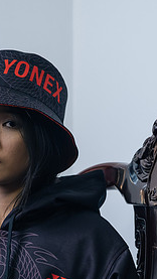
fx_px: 806
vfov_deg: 19.5
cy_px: 204
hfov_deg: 11.1
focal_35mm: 109
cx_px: 55
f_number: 3.2
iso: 800
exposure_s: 1/125
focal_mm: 42.7
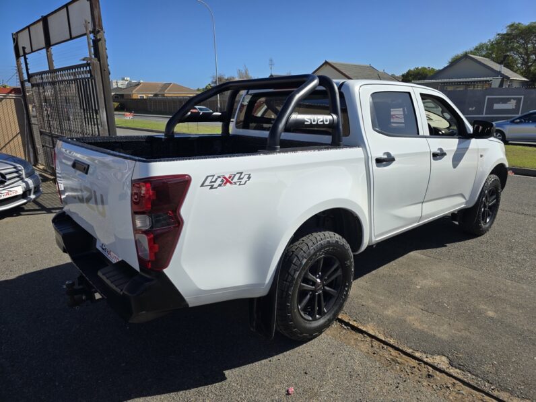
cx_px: 268
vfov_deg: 58.9
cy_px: 201
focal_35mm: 23
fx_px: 356
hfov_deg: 73.9
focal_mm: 6.3
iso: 12
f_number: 1.7
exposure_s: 1/1036
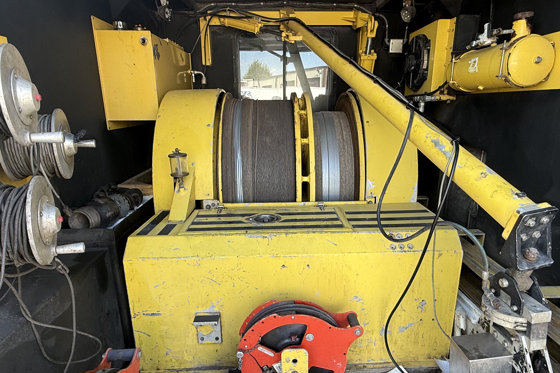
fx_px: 358
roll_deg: -0.1
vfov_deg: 55.0
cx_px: 293
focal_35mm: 23
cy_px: 210
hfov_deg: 76.1
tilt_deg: -16.3
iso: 50
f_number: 2.2
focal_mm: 2.22
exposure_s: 1/165
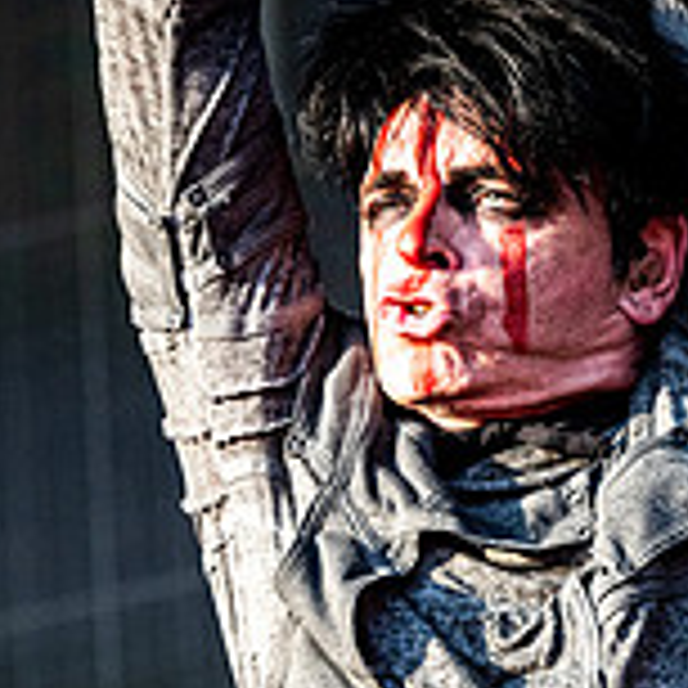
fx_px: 9039
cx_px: 531
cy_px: 205
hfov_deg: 4.4
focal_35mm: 402
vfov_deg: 4.4
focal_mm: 125
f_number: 4.5
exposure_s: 1/2000
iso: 800
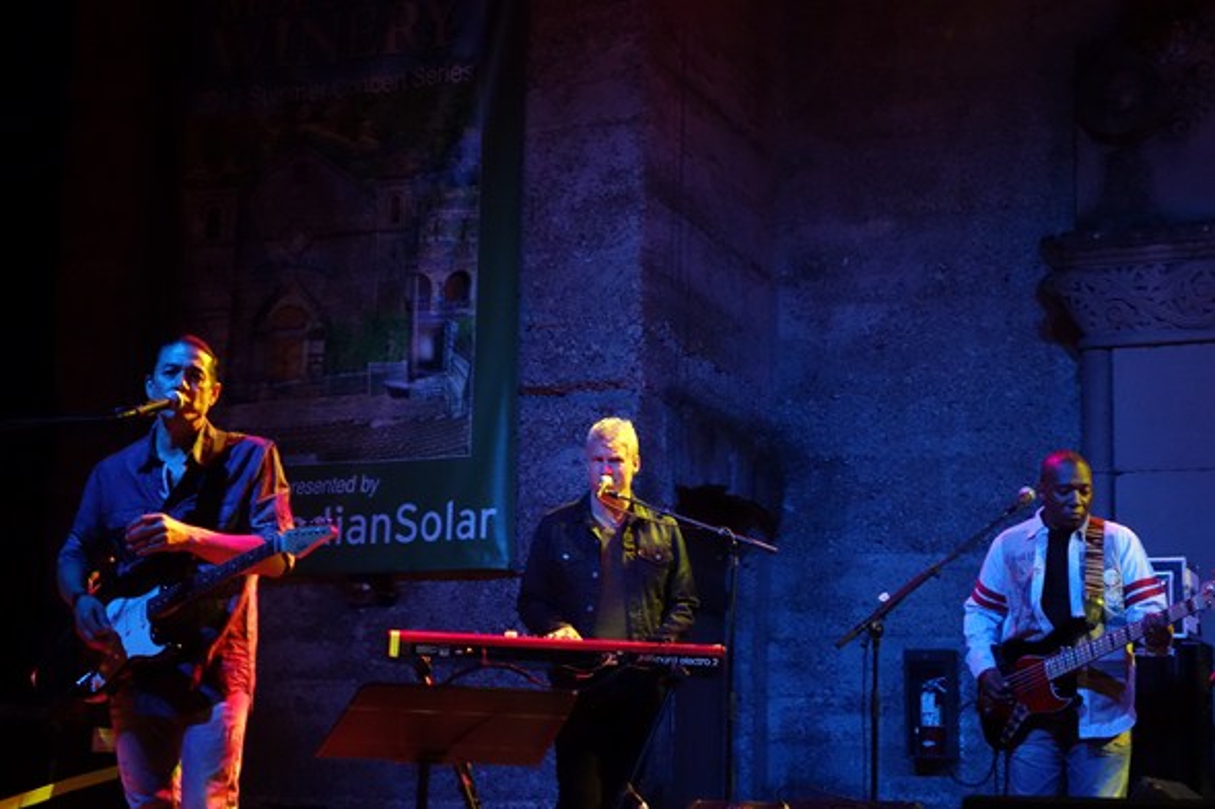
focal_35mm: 68
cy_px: 404
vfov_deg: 20.0
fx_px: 2294
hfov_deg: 29.7
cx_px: 608
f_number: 4
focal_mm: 25.32
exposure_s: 1/80
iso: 2500
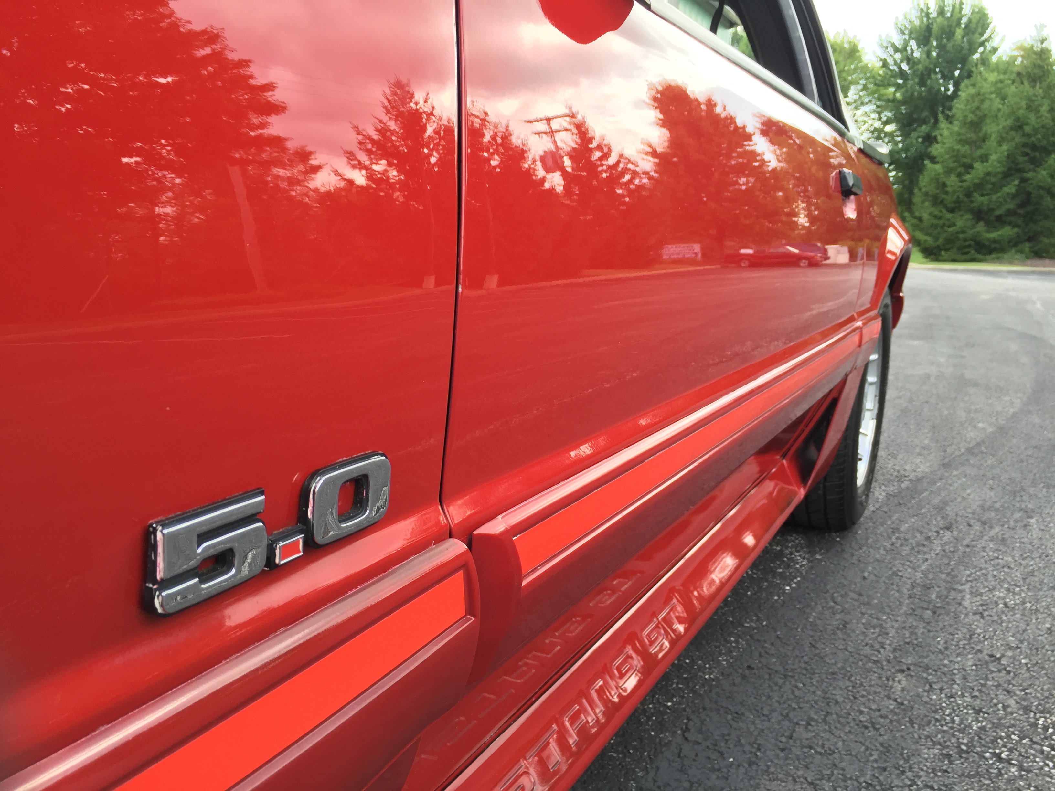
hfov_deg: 61.7
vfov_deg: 48.2
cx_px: 528
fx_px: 884
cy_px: 396
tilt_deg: -9.7
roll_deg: -2.3
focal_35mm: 29
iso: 32
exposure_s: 1/156
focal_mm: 4.15
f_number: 2.2
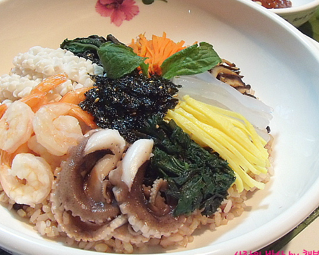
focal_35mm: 54
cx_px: 132
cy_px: 97
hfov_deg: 34.7
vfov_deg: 28.0
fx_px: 510
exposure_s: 1/30
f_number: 3.5
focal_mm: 6.6
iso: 400
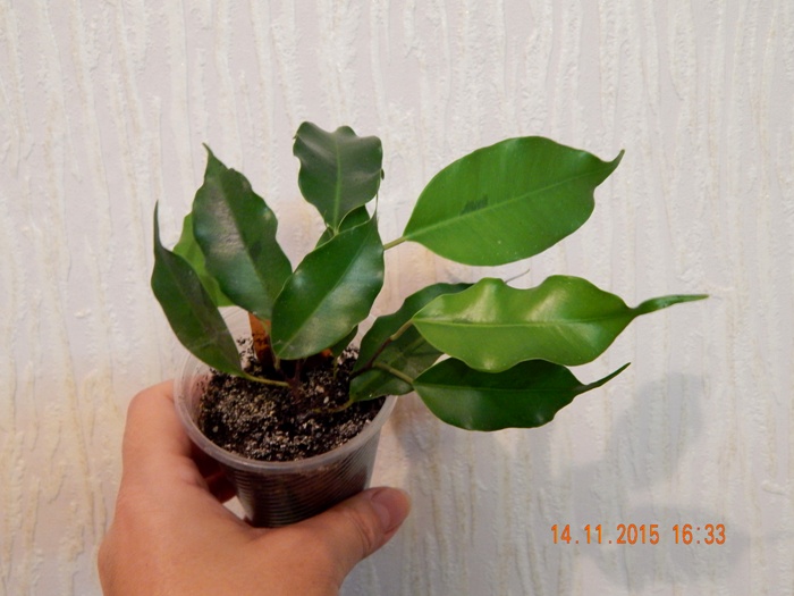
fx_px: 872
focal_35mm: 38
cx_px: 397
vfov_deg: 37.7
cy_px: 298
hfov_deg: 49.0
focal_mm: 6.8
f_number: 3.4
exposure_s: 1/15
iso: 400
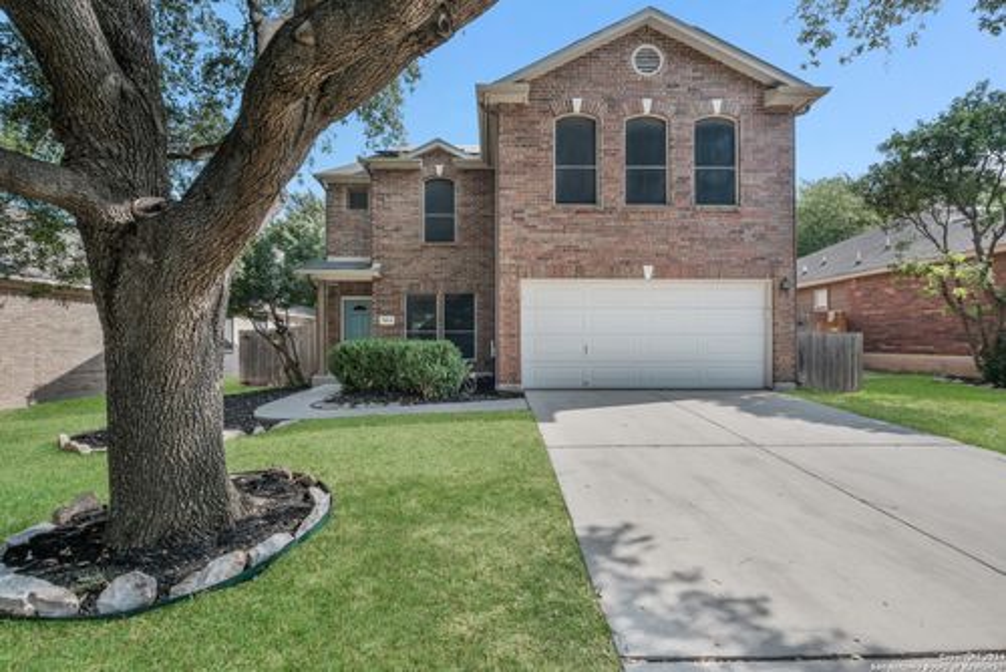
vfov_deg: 77.4
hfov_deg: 100.4
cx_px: 503
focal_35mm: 15
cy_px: 336
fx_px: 419
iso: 320
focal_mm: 10
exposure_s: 1/50
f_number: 7.1
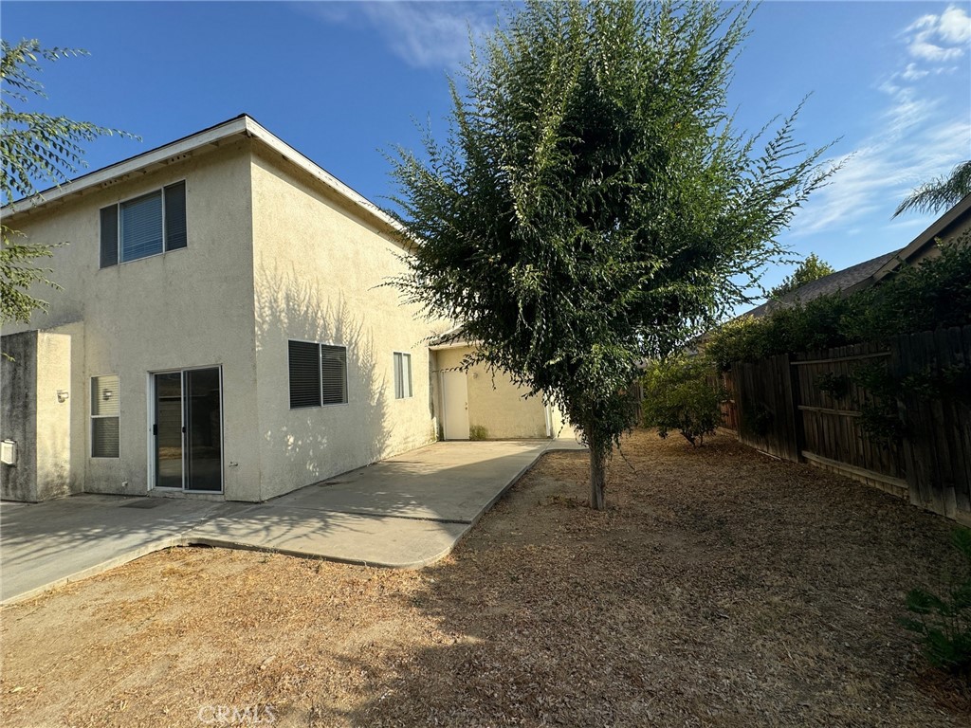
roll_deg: +2.9
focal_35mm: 14
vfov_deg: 85.7
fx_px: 393
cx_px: 486
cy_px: 364
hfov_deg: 102.1
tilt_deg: +3.3
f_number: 2.2
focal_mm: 2.22
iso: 50
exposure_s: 1/1927
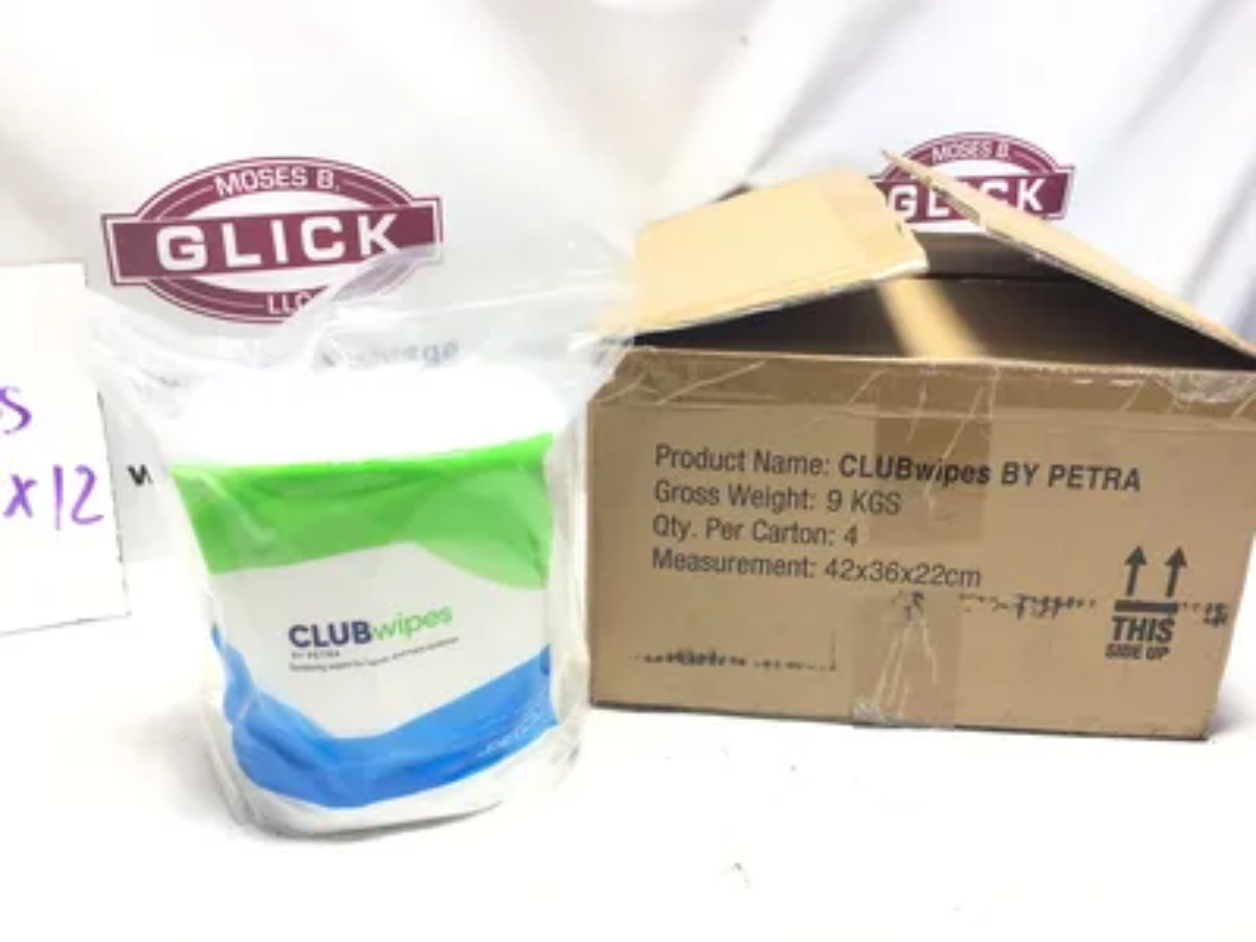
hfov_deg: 58.4
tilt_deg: -20.9
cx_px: 628
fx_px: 1125
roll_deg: -0.1
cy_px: 471
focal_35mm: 31
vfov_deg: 45.4
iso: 25
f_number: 2.4
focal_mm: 3.3
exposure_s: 1/60
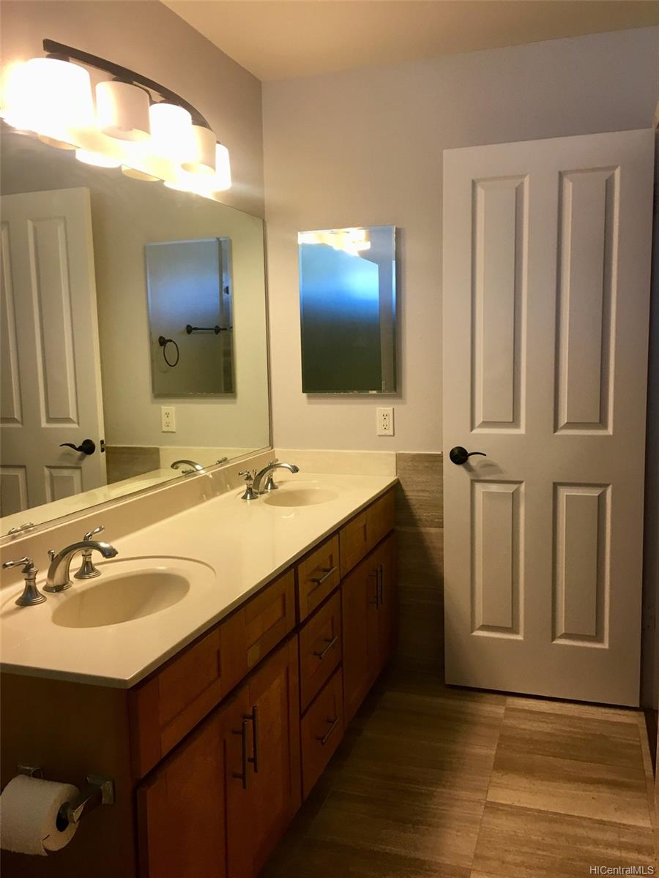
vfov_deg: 61.7
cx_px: 330
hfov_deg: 48.2
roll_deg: +1.1
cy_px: 439
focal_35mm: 29
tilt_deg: -5.3
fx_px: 736
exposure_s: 1/30
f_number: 2.2
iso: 40
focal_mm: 4.15
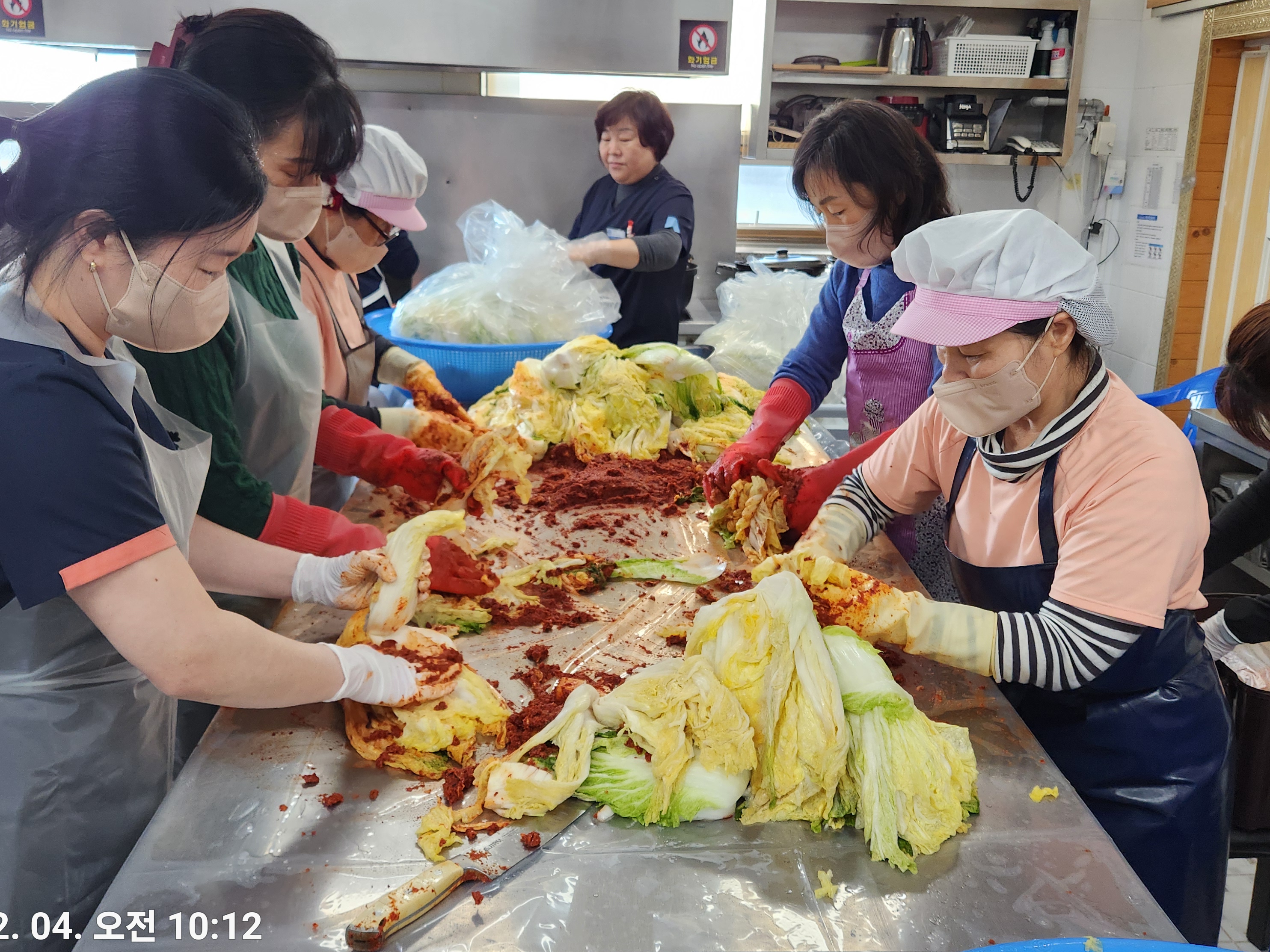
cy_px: 387
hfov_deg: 58.4
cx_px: 637
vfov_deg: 45.2
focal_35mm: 31
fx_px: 1137
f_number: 1.8
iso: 160
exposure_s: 1/120
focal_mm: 5.4
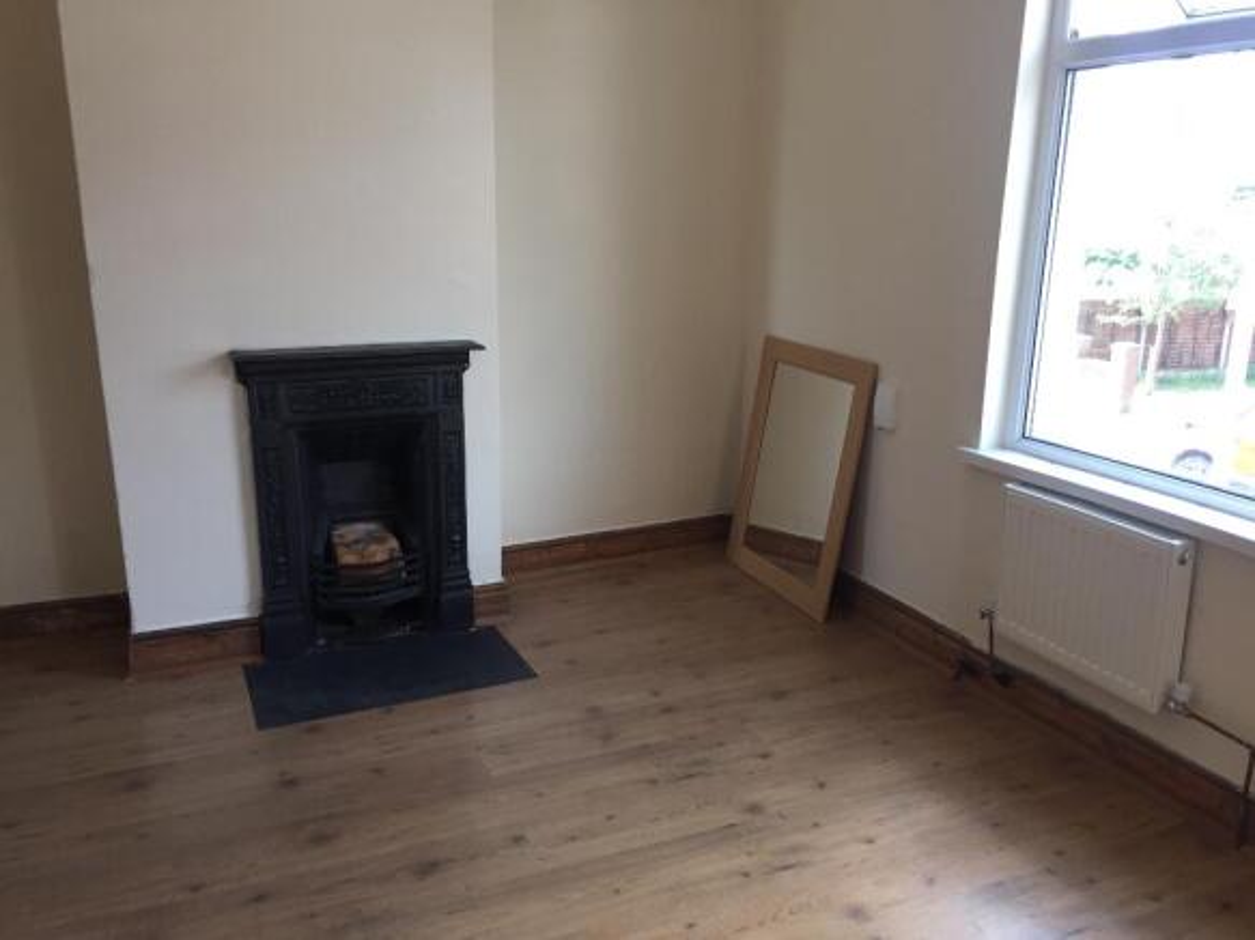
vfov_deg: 48.2
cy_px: 470
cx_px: 628
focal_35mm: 29
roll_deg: +0.0
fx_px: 1051
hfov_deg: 61.7
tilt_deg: -15.7
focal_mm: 4.15
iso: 40
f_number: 2.2
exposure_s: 1/50
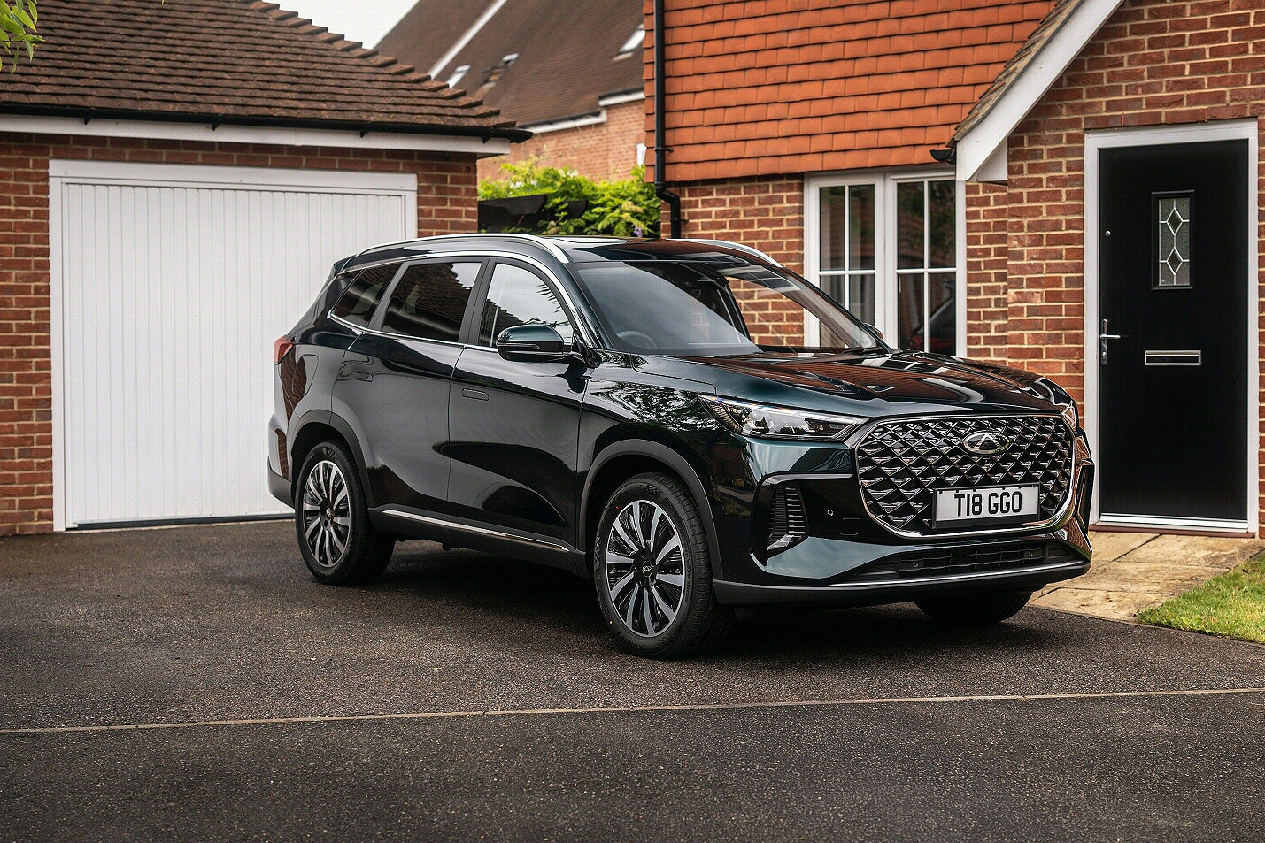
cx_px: 645
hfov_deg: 35.6
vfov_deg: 24.2
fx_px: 1968
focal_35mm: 56
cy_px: 402
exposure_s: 1/100
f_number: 2.5
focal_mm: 50
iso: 32
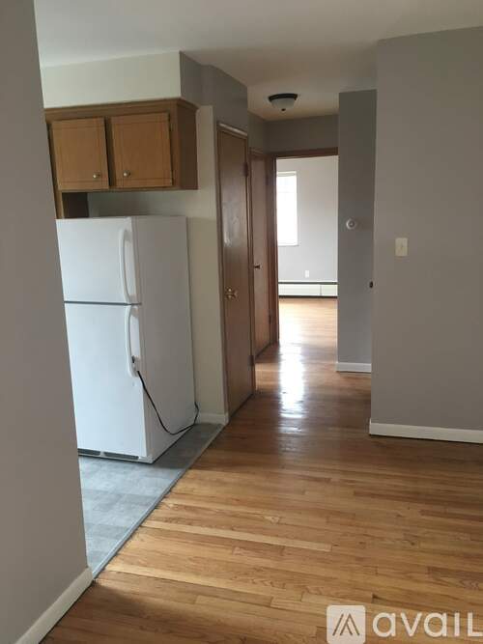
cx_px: 242
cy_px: 322
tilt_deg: -11.3
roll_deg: +1.7
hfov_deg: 48.2
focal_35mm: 29
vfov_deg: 61.7
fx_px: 540
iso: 100
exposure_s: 1/30
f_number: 2.2
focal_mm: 4.15
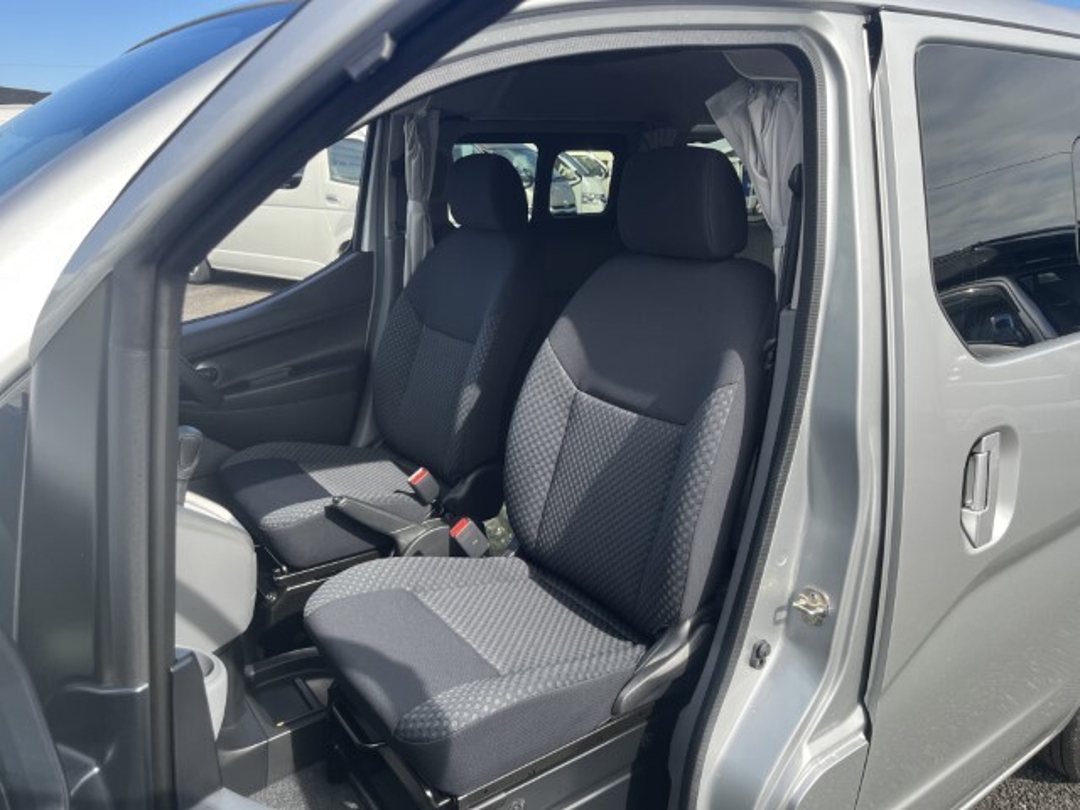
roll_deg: -0.5
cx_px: 540
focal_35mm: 26
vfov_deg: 53.1
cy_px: 405
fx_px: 811
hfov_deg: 67.3
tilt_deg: -16.4
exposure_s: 1/751
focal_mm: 5.1
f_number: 1.6
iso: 50
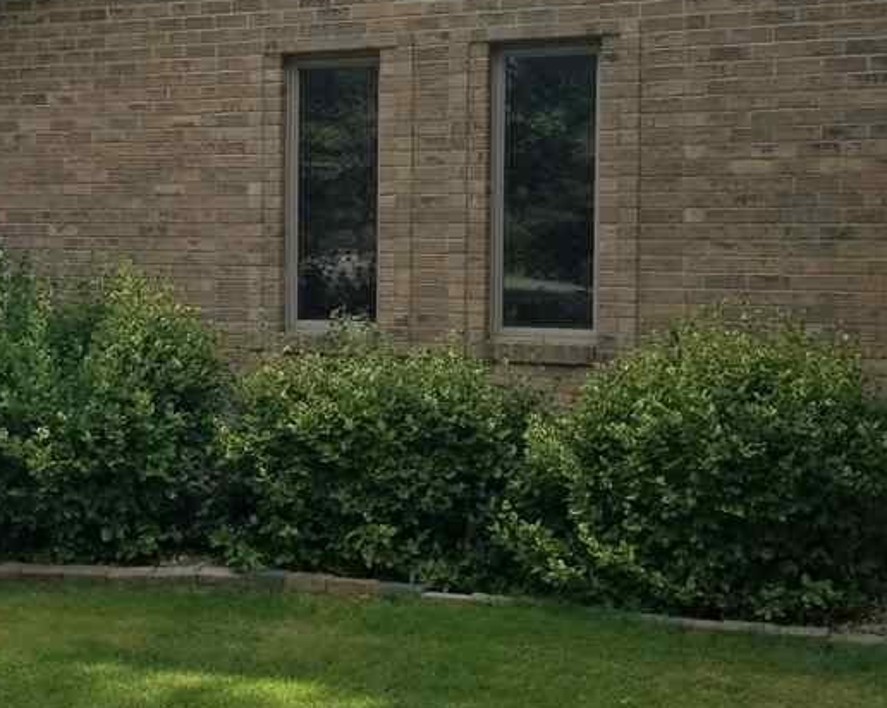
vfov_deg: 24.2
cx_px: 366
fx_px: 1653
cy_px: 304
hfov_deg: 30.0
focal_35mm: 63
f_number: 1.7
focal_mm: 4.25
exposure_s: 1/1228
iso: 50
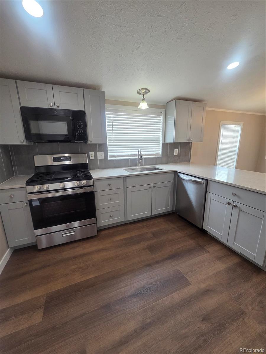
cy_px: 177
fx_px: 133
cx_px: 133
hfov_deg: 89.9
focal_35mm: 13
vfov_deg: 106.2
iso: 200
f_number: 2.2
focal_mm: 2.2
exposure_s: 1/120
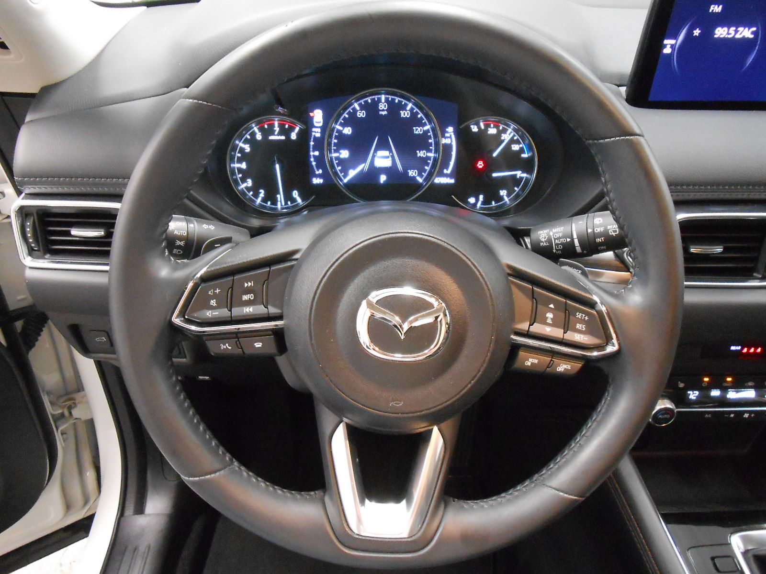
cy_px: 287
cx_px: 383
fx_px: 575
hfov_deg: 67.3
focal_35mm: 26
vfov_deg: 53.1
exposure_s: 1/10
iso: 800
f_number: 3.5
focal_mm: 4.6
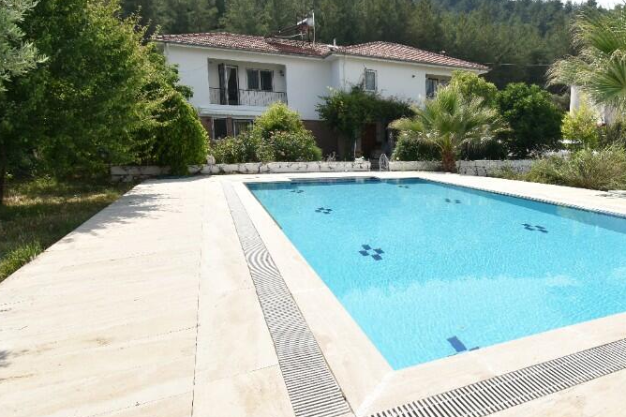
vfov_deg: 55.1
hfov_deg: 73.4
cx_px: 426
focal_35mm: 23
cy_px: 210
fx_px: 400
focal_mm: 10
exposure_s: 1/250
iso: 200
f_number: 10
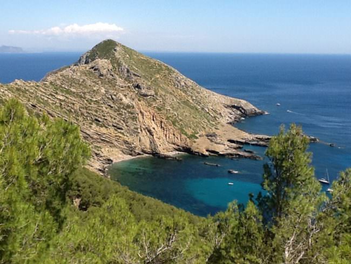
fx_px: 446
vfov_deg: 32.9
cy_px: 132
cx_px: 176
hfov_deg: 42.9
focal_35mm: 44
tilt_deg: -13.0
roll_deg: +0.4
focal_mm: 2.03
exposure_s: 1/1274
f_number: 2.4
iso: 40
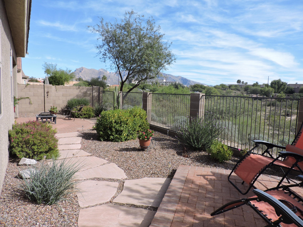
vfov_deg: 56.8
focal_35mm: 24
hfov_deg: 71.6
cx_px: 152
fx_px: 210
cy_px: 114
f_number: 3
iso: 100
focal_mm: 4.3
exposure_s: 1/1000
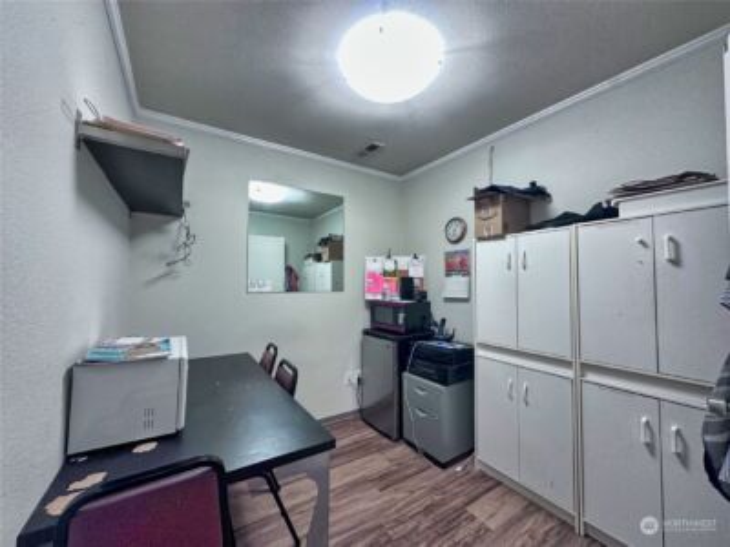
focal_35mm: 14
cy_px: 274
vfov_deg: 85.7
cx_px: 365
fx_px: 295
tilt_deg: +1.7
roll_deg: -0.6
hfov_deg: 102.1
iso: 250
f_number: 2.2
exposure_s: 1/60
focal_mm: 2.2
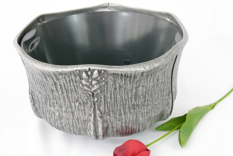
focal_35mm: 61
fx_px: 395
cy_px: 87
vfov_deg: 22.2
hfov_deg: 32.9
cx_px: 116
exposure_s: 1/2
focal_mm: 14.7
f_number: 6.3
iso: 100
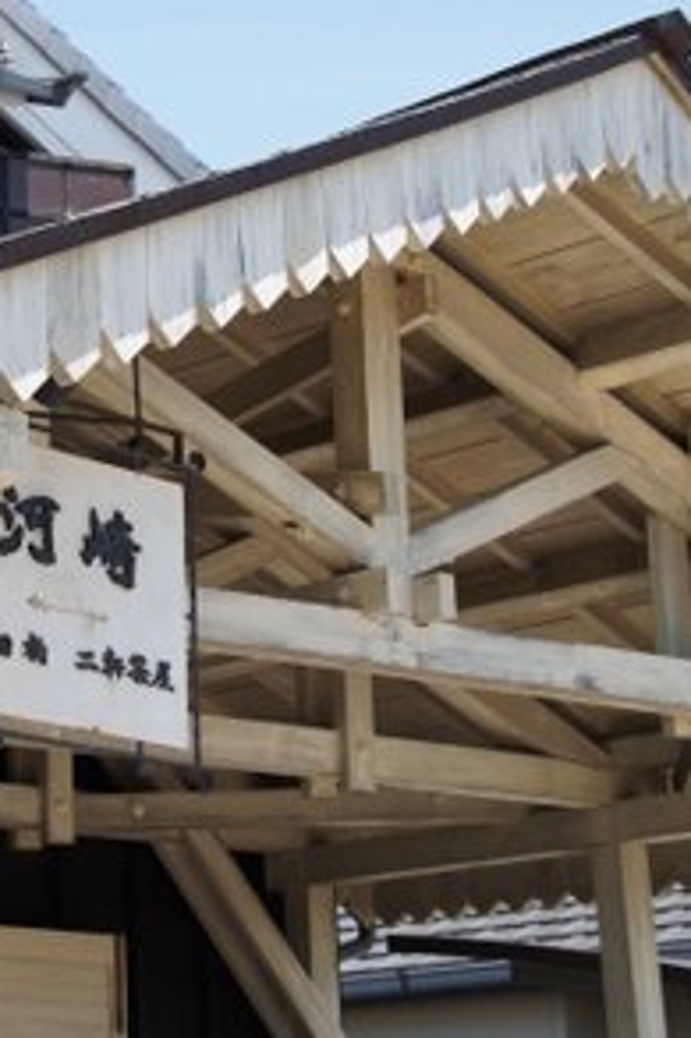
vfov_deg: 16.8
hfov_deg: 11.2
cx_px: 57
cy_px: 255
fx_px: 3486
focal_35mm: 121
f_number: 7.1
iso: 200
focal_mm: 43
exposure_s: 1/320
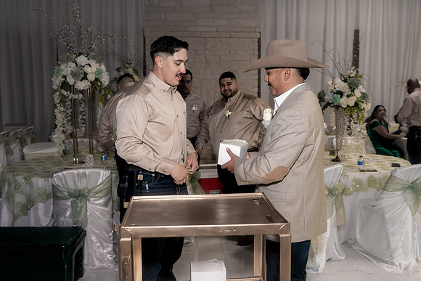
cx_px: 210
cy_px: 140
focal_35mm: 35
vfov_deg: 37.9
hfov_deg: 54.4
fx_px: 409
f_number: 4
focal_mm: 35
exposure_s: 1/250
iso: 2000
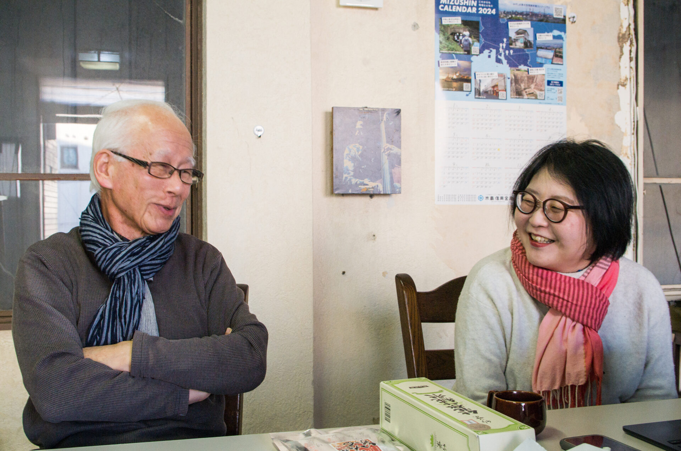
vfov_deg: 34.1
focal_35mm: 39
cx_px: 340
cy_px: 226
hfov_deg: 49.6
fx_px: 736
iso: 1600
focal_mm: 26.25
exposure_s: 1/60
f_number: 8
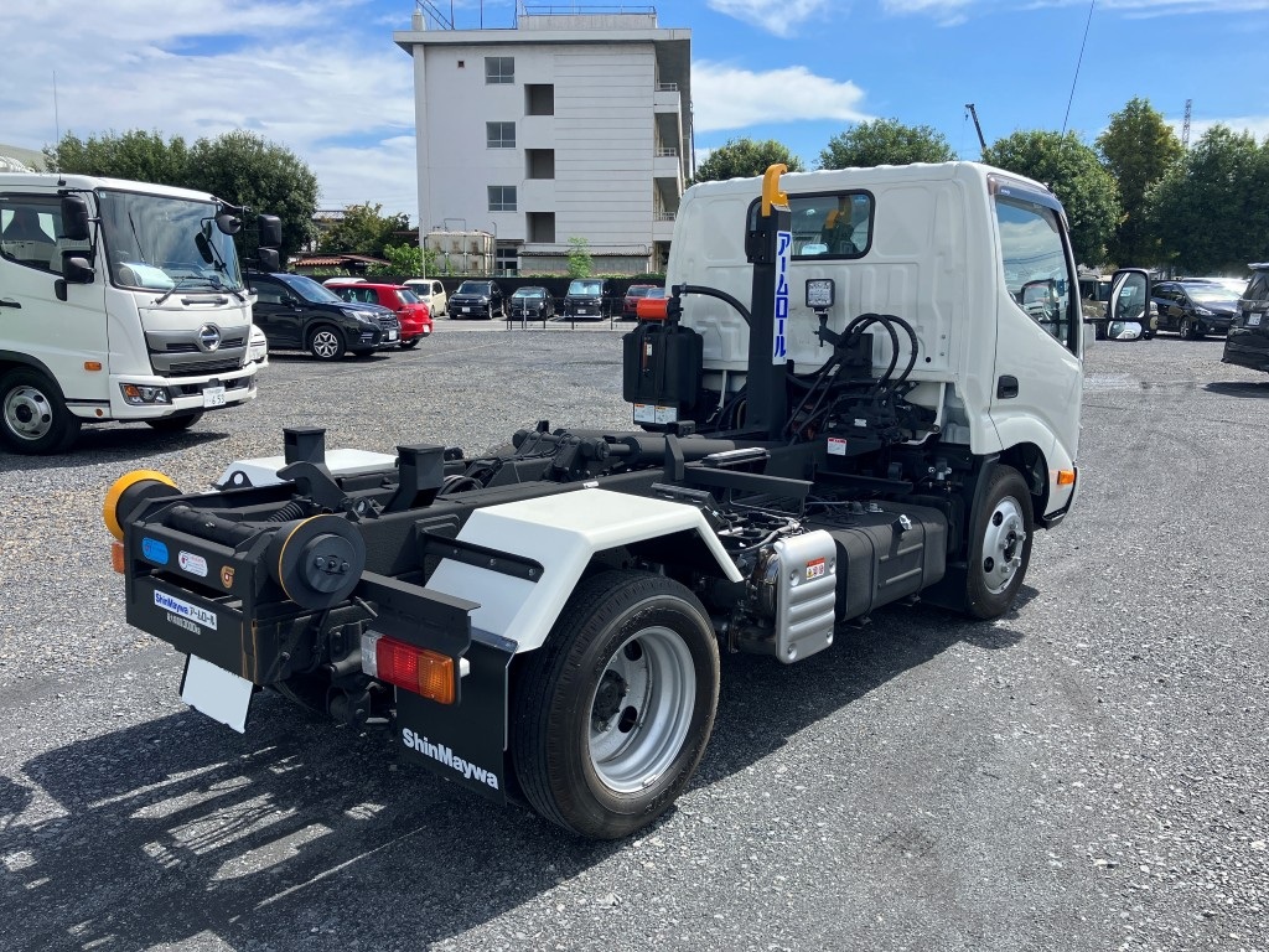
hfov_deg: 63.4
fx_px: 1026
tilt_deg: -10.8
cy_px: 476
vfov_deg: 49.7
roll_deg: -0.7
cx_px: 634
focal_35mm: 28
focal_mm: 3.99
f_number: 1.8
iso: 32
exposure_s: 1/1389
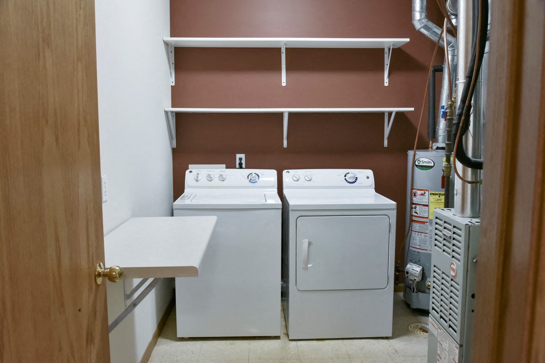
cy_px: 182
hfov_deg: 61.9
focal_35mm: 30
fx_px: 454
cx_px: 272
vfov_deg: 43.6
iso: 1250
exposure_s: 1/40
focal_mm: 30
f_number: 8
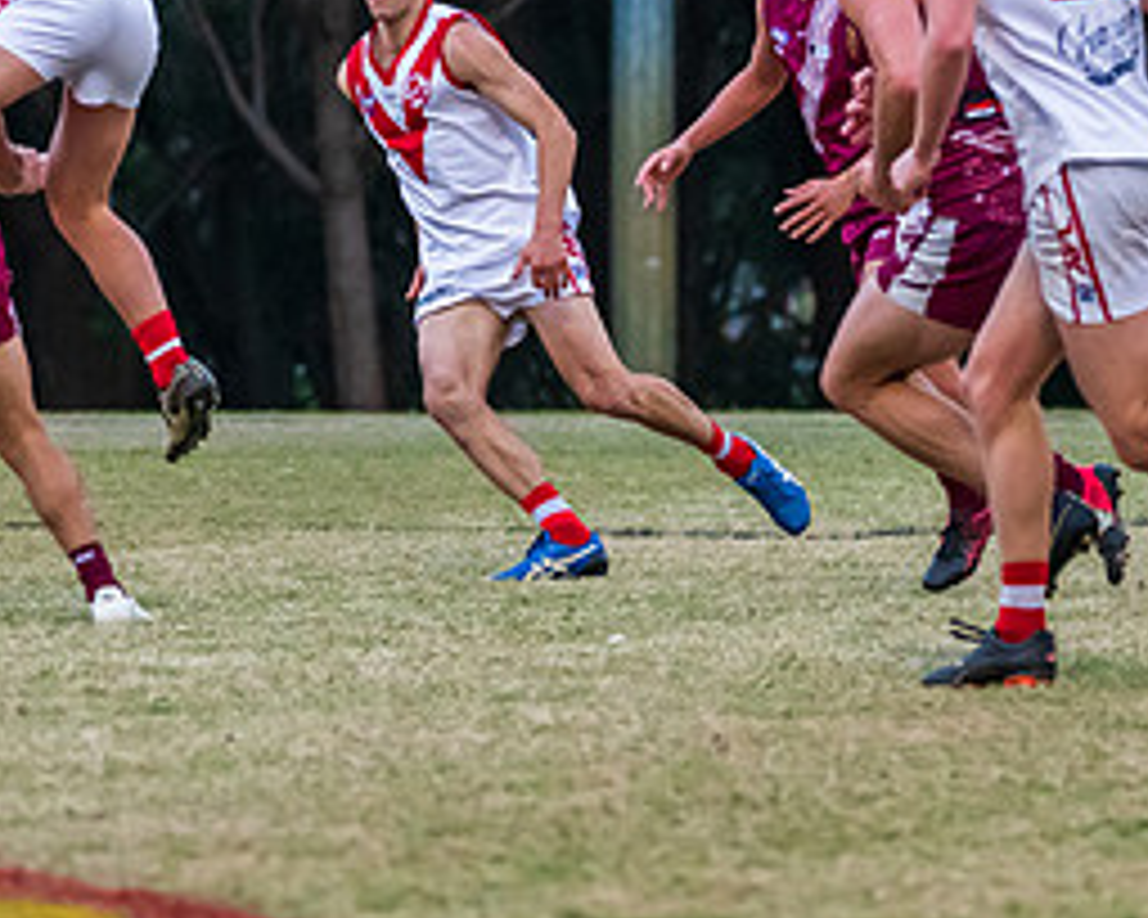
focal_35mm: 476
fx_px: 16173
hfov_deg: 4.1
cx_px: 375
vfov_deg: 3.3
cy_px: 141
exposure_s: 1/1000
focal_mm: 200
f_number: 5.3
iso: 3200
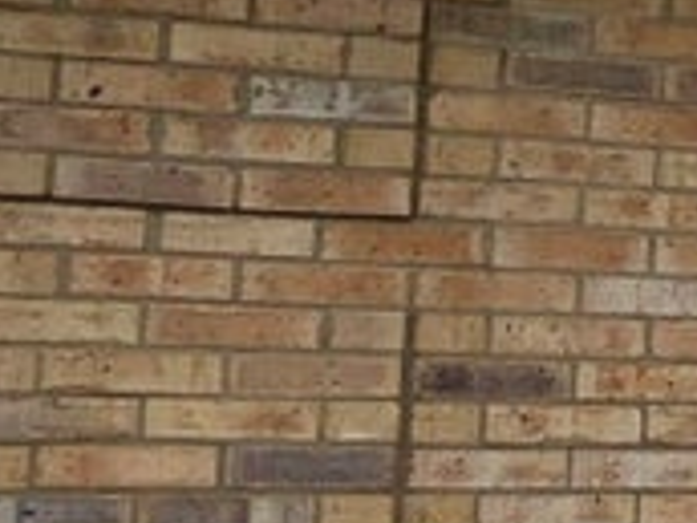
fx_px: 2074
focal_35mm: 103
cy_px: 316
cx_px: 1846
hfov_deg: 12.7
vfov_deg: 14.4
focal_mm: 2.2
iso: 25
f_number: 1.9
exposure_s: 1/120
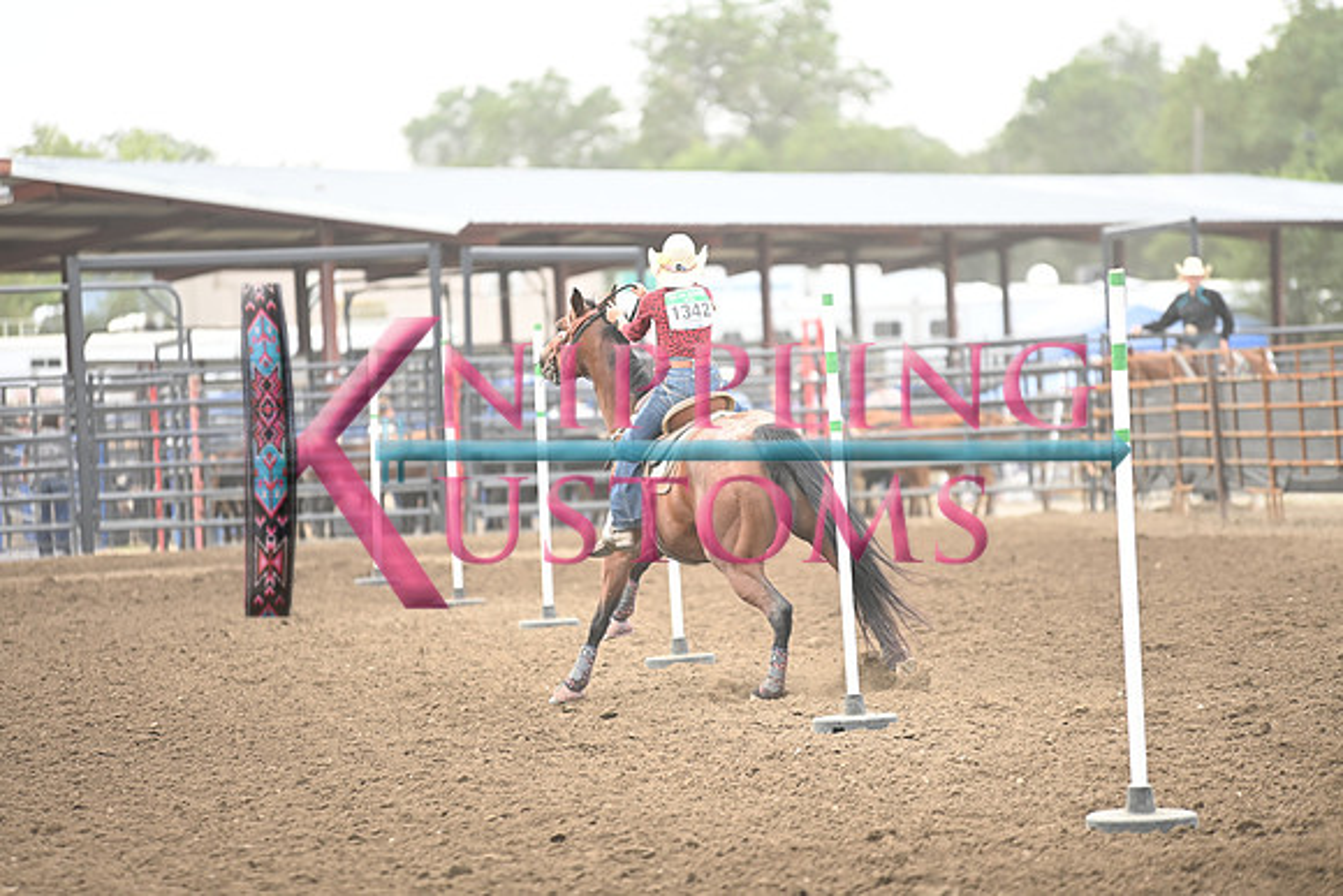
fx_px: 7463
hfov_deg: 10.3
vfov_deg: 6.9
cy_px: 448
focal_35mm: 200
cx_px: 672
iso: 800
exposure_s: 1/1250
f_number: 2.8
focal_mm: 200
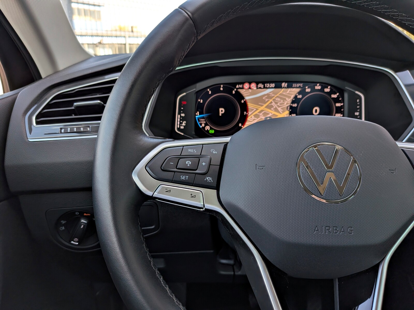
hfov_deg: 71.6
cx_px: 207
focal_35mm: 24
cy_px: 155
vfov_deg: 56.8
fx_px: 287
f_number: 1.7
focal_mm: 4.53
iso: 30
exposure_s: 1/153
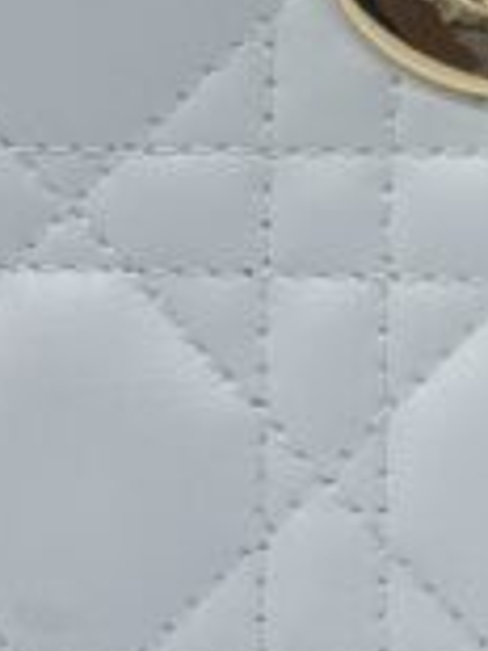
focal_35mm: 172
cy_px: 42
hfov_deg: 8.0
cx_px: 1119
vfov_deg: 11.4
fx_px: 3237
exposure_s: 1/100
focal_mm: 5.7
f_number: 1.5
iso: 40
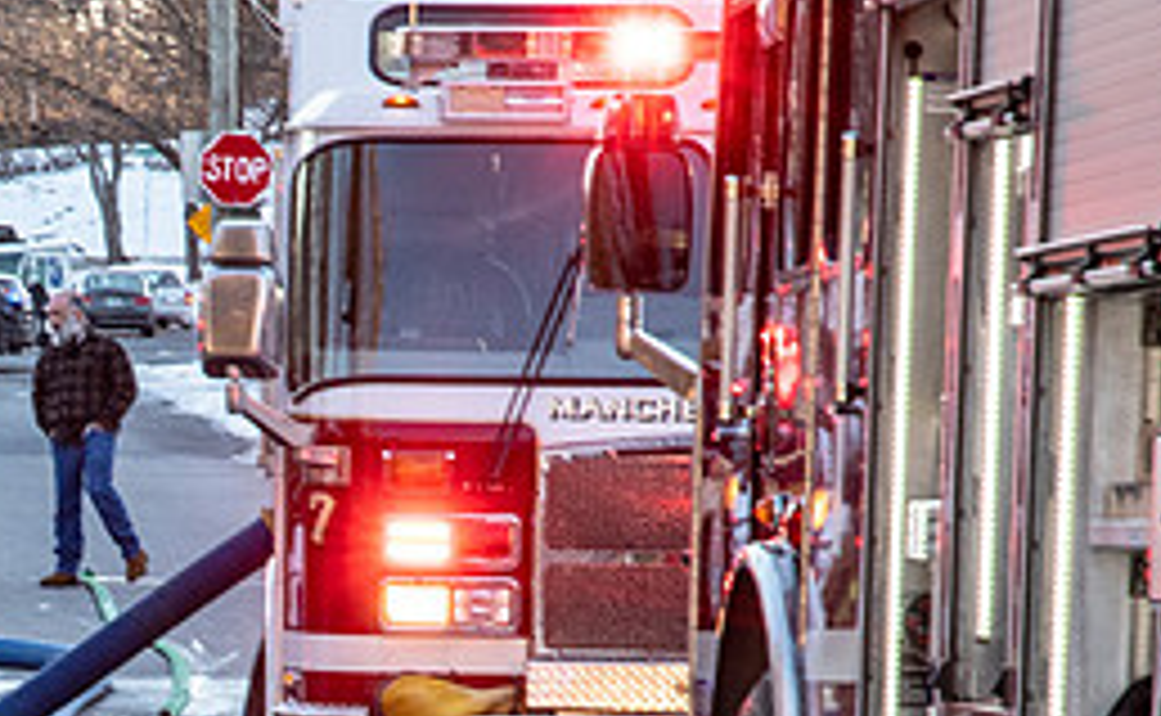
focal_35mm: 320
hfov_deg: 6.6
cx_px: -136
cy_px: 769
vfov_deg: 4.1
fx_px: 10086
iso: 500
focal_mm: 80
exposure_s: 1/250
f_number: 8
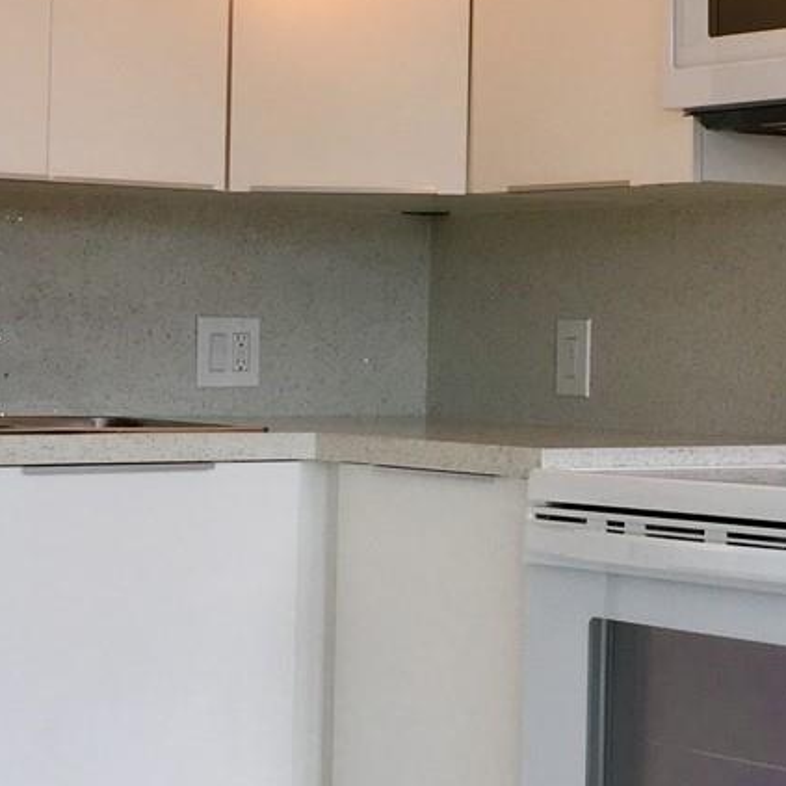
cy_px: 269
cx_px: 559
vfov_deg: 17.9
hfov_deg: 17.8
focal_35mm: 97
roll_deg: -0.7
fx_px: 2492
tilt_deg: +1.9
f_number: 2.2
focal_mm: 4.15
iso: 40
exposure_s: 1/120
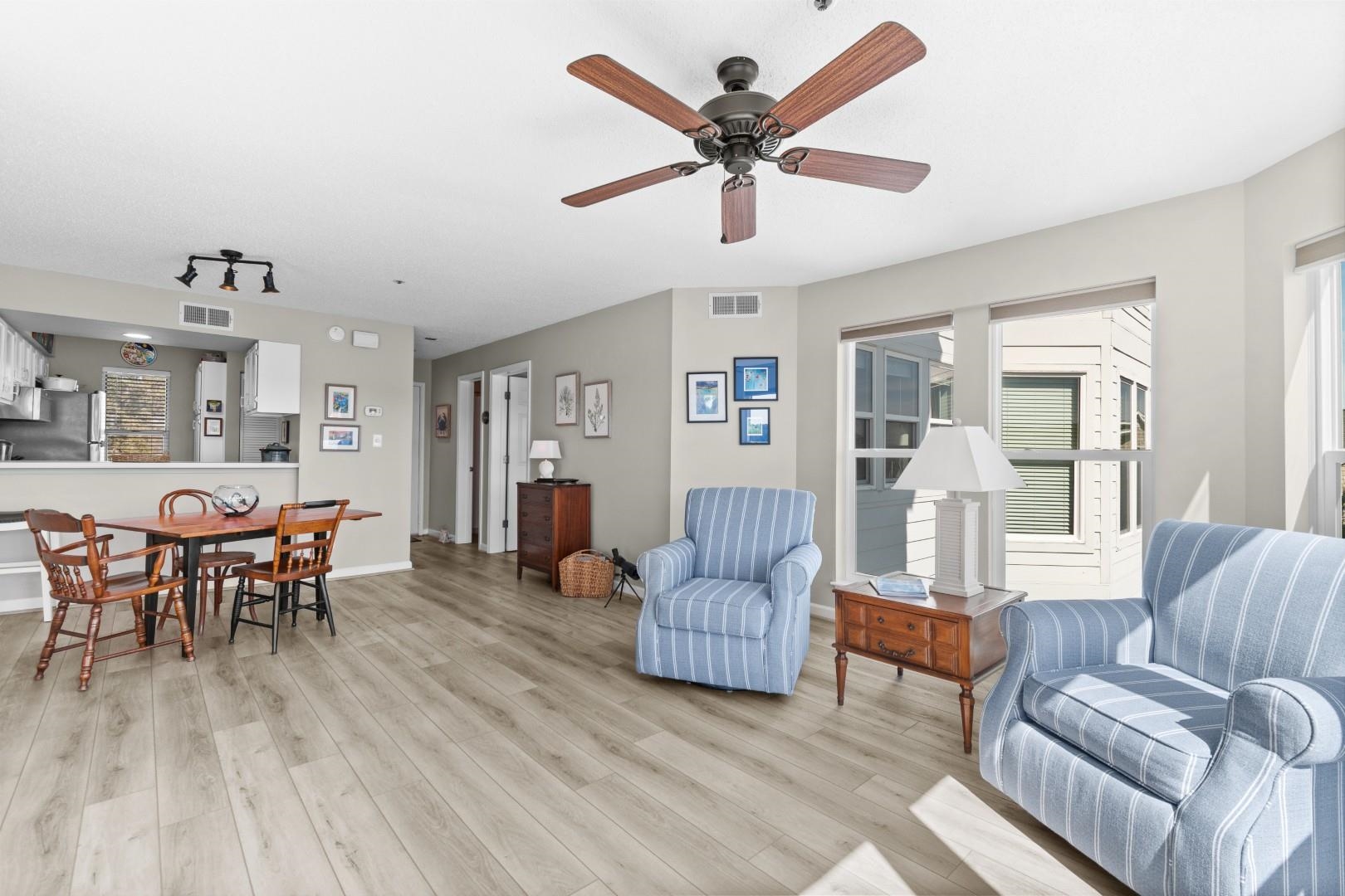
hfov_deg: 100.4
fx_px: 560
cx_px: 672
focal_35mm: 15
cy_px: 448
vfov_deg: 77.3
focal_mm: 10
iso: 100
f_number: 4.5
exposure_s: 1/30
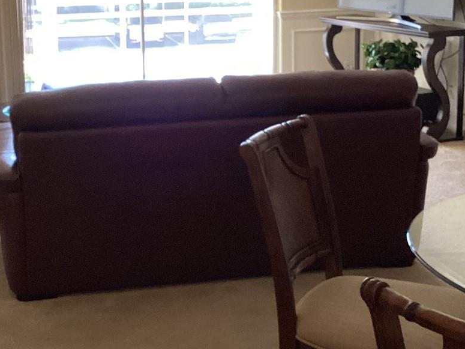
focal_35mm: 64
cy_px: 75
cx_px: 152
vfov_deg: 22.6
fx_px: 860
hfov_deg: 30.0
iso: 100
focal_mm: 3.3
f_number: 2.4
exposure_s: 1/60
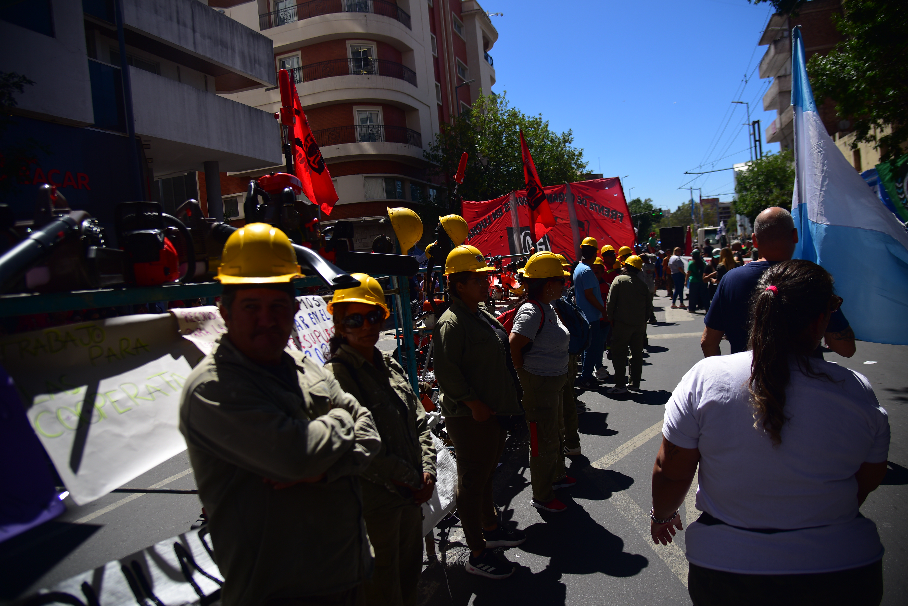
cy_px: 303
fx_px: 605
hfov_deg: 73.7
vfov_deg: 53.1
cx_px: 454
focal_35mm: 24
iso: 100
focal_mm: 24
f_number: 4
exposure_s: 1/1000
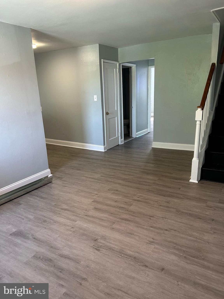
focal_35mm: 26
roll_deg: +2.2
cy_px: 150
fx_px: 224
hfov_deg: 53.1
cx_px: 112
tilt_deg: -16.2
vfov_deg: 67.3
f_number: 1.5
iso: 125
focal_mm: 5.7
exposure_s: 1/60
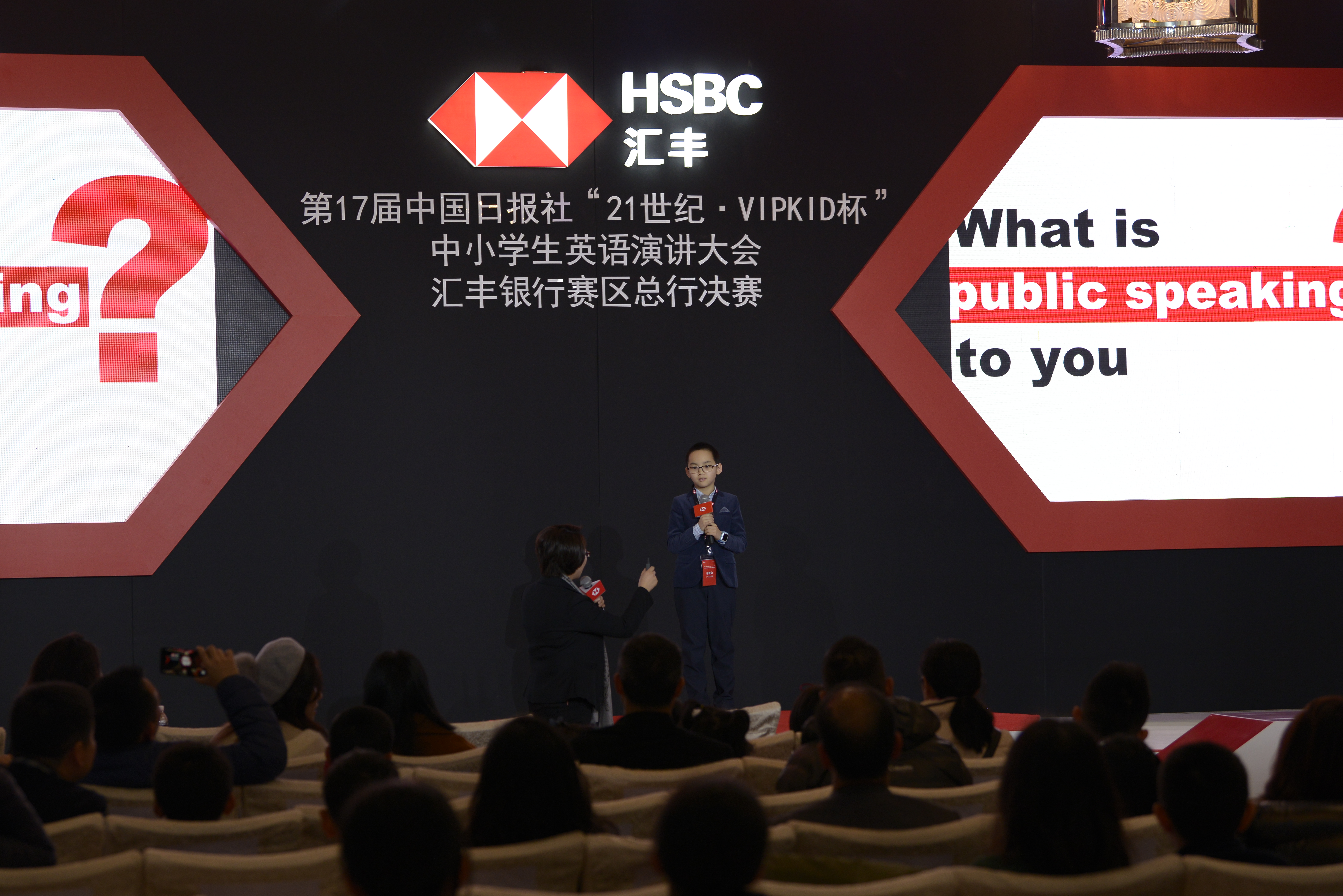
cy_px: 470
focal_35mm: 93
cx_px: 623
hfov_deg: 21.9
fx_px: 3470
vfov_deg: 14.7
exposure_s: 1/125
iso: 640
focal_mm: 82
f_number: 4
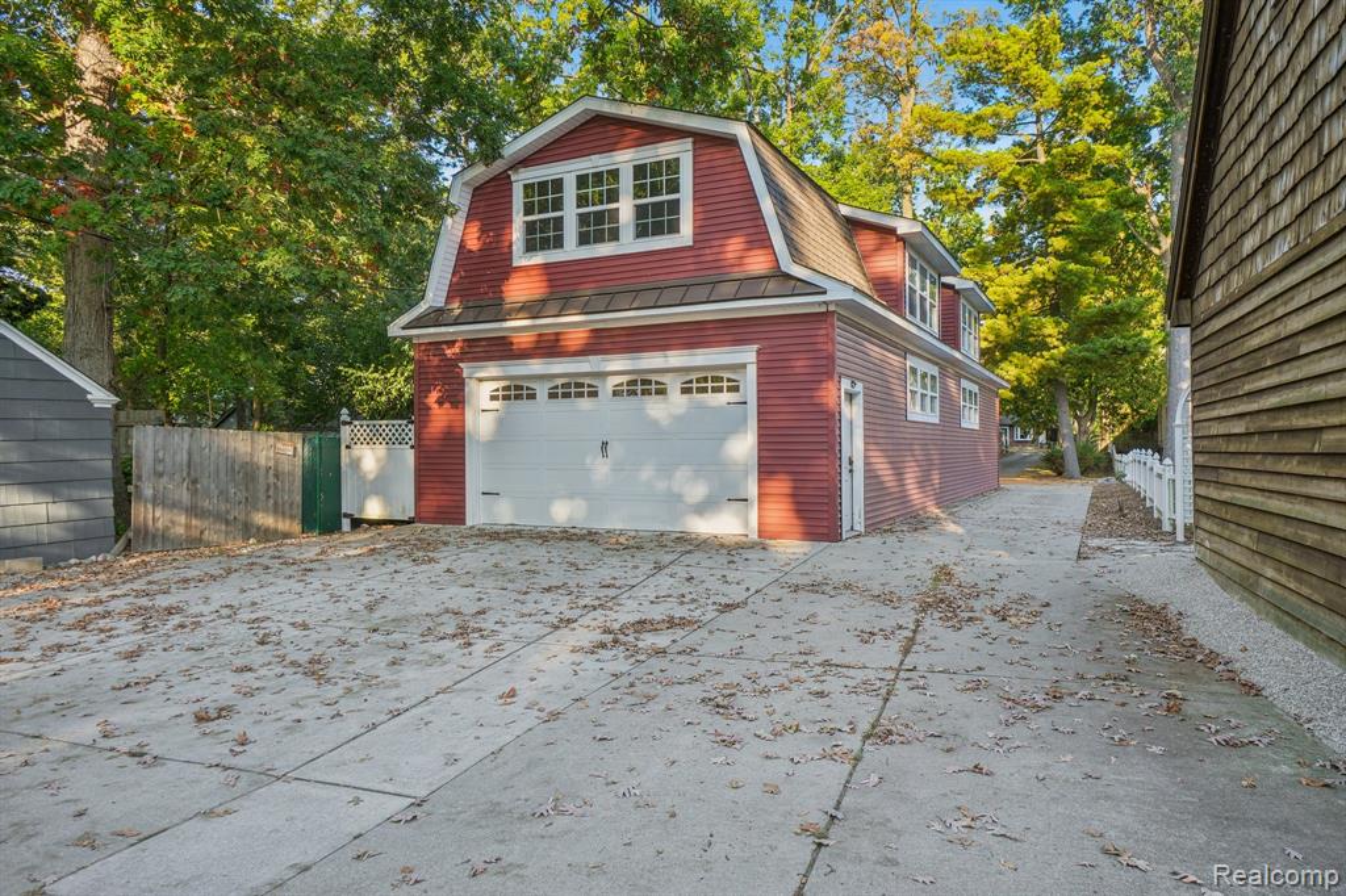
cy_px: 448
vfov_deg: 56.1
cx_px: 673
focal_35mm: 22
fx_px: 841
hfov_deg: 77.3
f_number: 8
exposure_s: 1/30
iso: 125
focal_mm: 15
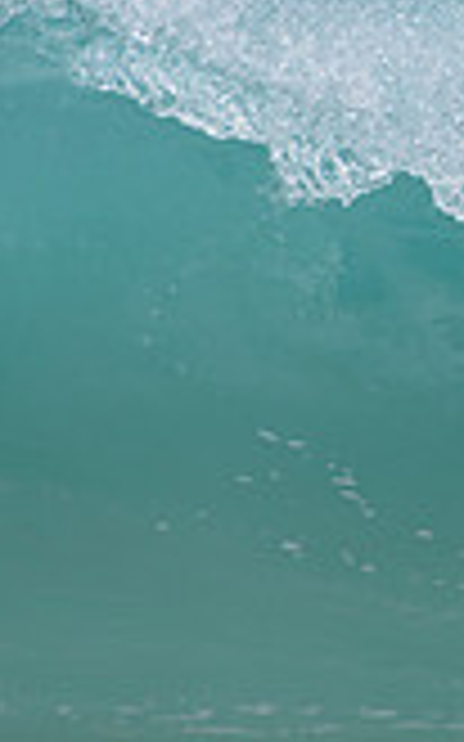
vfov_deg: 1.0
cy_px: 58
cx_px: 1032
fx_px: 44349
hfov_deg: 0.6
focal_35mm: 2190
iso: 180
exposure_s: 1/2000
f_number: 5.6
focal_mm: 500
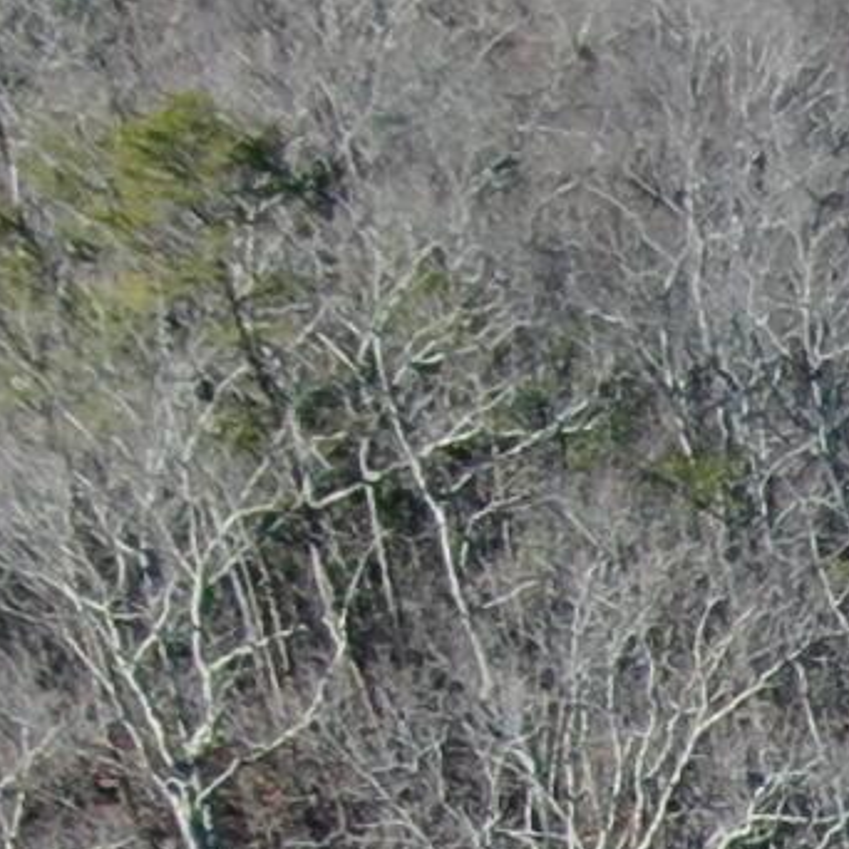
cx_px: 3183
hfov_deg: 7.3
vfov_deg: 8.3
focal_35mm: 186
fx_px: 5161
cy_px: 2269
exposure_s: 1/640
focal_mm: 4.39
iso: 100
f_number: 2.8
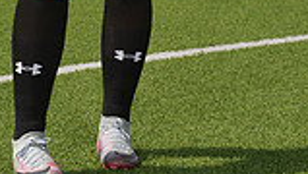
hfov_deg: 13.7
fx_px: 1284
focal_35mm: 157
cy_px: -213
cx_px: 97
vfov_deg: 7.4
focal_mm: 53
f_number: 9
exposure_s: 1/200
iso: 80
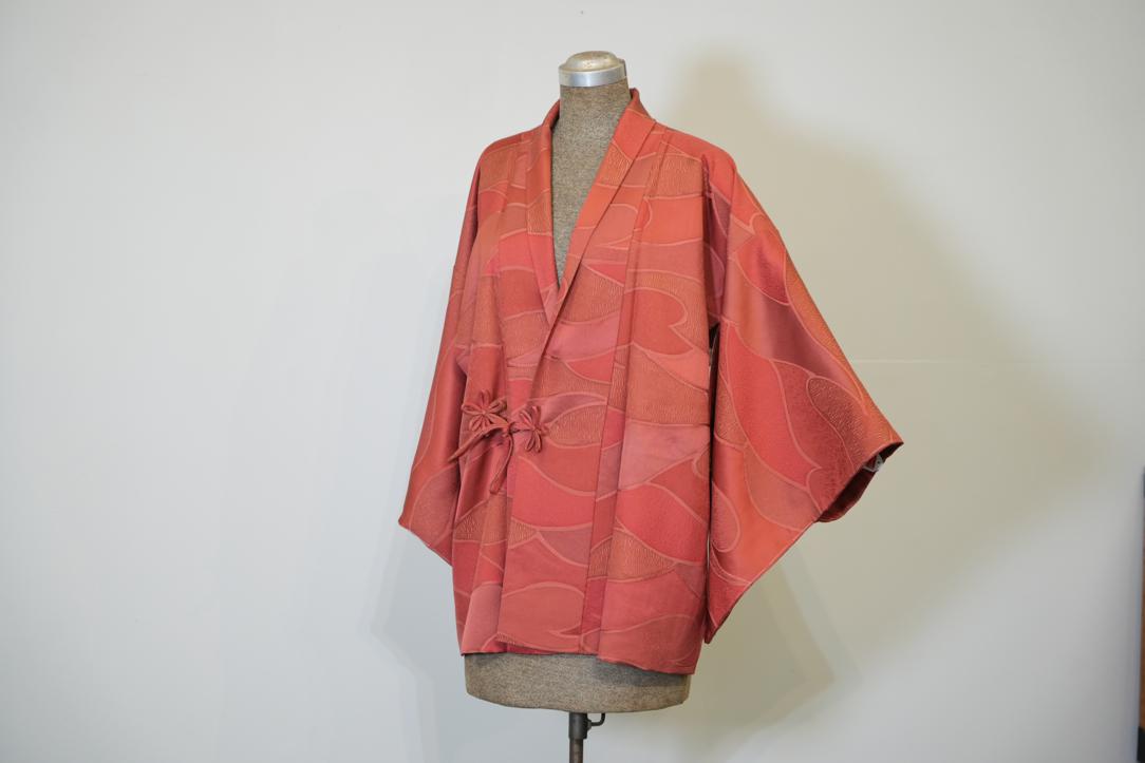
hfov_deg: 27.3
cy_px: 382
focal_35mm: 74
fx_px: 2354
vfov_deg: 18.4
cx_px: 572
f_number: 4
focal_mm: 74
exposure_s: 1/200
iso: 2000
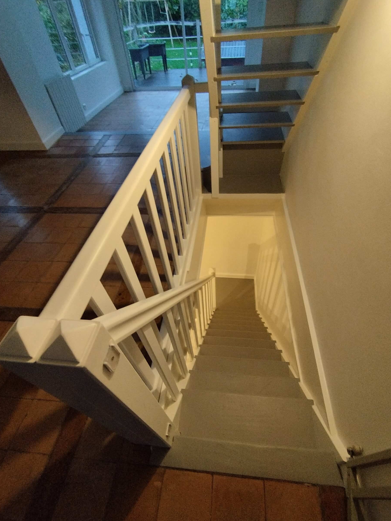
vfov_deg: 91.0
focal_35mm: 17
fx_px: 256
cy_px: 265
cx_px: 206
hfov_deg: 74.7
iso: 180
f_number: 2.2
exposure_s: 1/20
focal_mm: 1.65
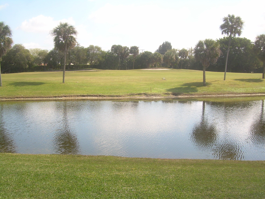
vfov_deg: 37.7
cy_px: 100
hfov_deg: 49.0
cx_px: 132
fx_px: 291
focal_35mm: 38
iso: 50
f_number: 4.6
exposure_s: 1/250
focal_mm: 6.3
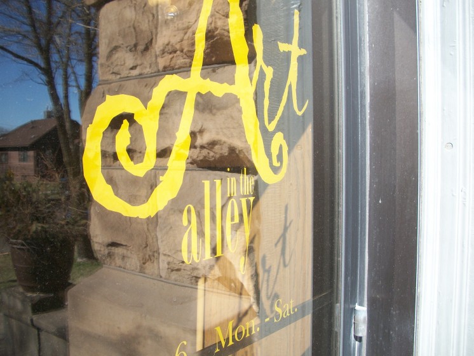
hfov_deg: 52.6
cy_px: 178
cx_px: 237
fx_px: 479
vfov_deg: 40.7
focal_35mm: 35
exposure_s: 1/200
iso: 80
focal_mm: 6.3
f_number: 3.1
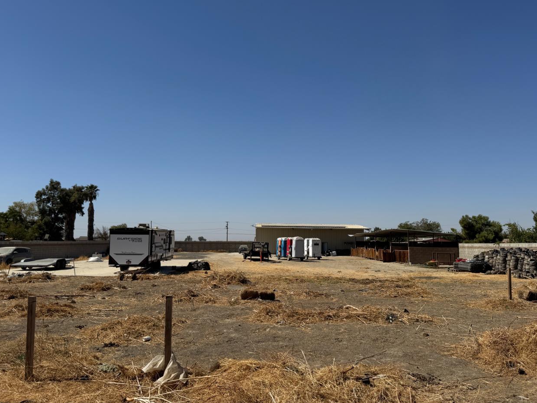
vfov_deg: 48.2
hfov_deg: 61.6
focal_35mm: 29
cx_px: 277
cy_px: 208
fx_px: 450
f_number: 1.78
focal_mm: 6.76
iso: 80
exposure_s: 1/7937
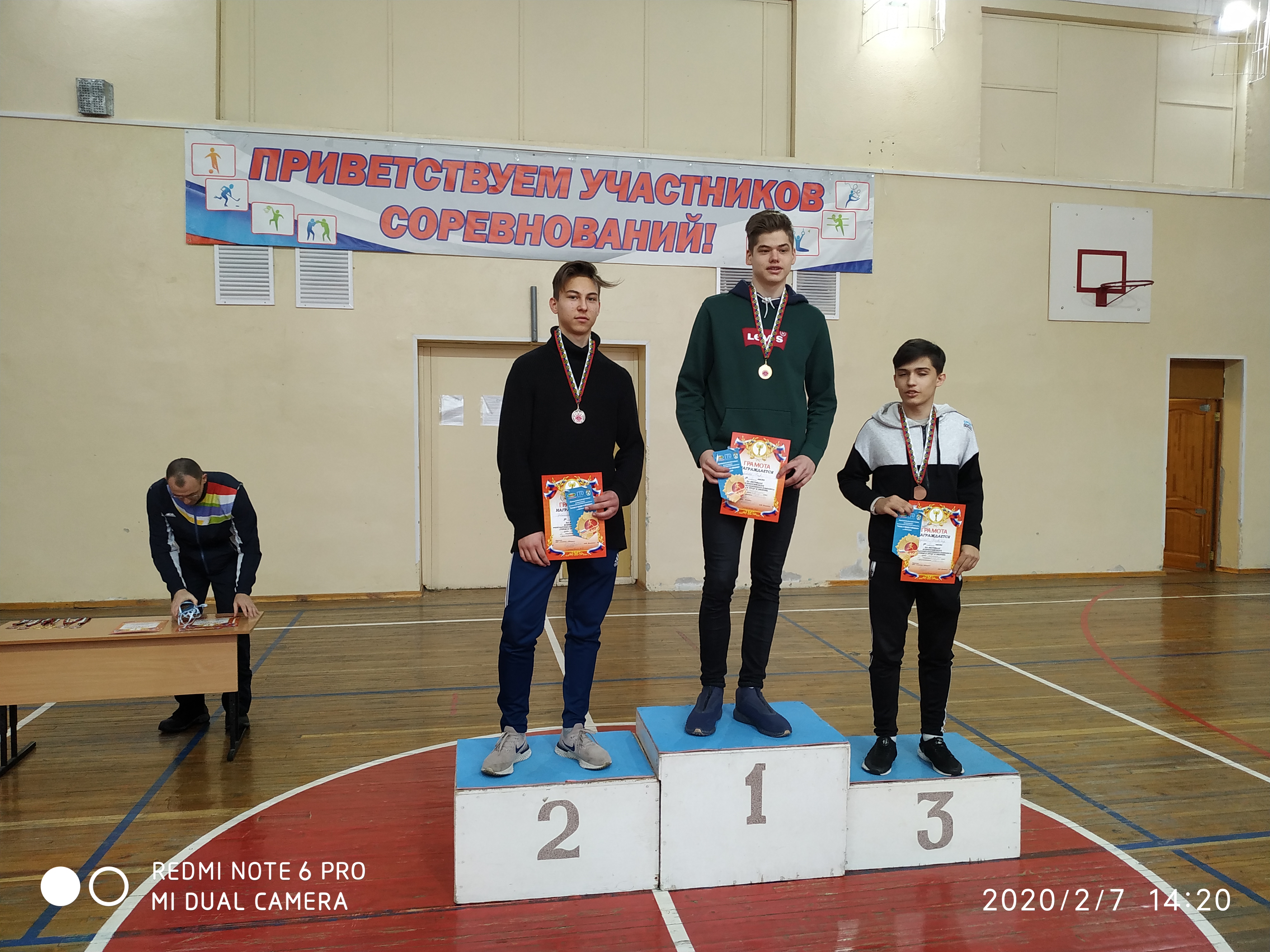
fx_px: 881
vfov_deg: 56.8
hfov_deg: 71.6
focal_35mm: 24
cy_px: 476
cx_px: 635
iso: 200
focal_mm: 3.94
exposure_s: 1/33
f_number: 1.9
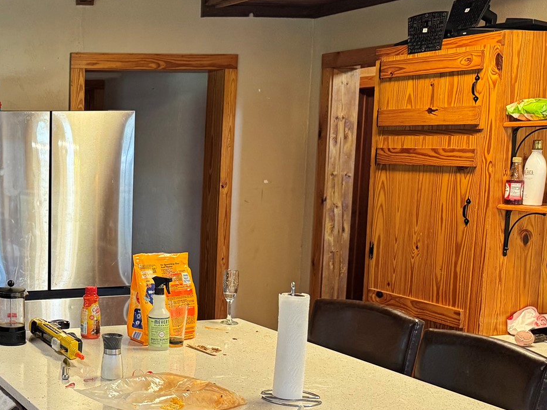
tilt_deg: -7.9
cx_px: -40
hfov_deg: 32.3
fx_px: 838
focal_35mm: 53
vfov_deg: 27.4
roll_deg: +0.0
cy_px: 266
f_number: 1.78
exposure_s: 1/60
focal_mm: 6.76
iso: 400
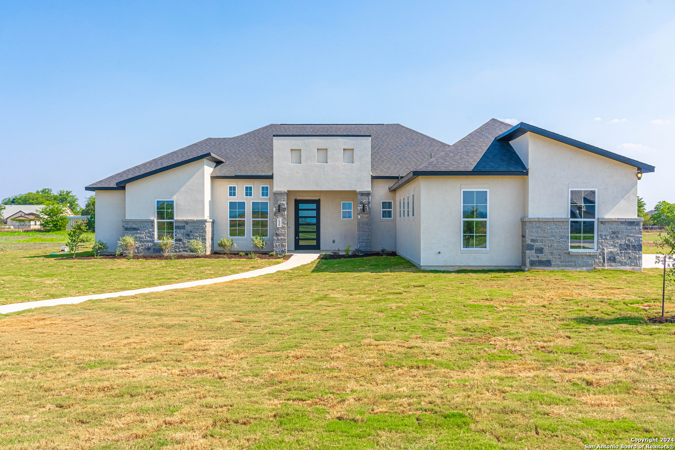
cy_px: 225
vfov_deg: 41.1
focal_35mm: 32
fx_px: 600
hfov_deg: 58.7
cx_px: 338
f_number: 8
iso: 800
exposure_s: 1/8000
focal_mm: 32
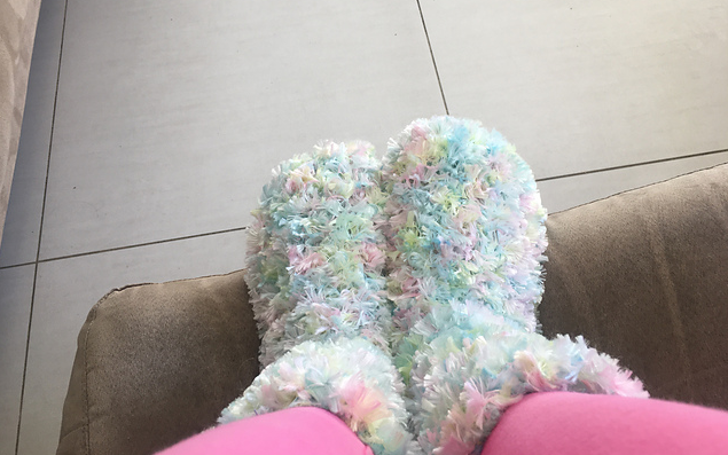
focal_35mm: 31
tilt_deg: -60.7
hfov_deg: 61.2
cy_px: 185
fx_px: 615
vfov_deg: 40.4
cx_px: 363
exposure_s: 1/100
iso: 32
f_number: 2.2
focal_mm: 4.15
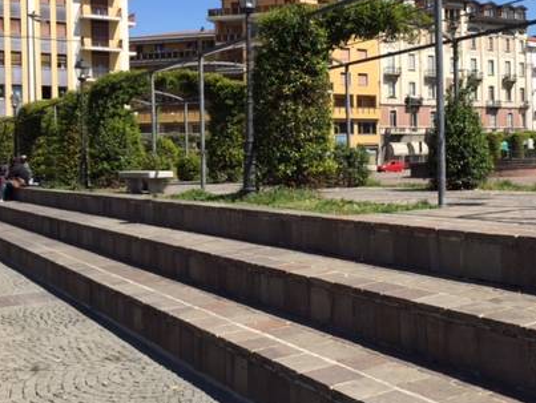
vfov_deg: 31.5
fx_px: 713
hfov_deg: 40.7
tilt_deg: +0.3
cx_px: 354
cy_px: 157
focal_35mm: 46
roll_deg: +0.7
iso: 32
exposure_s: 1/1582
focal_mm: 4.15
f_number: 2.2
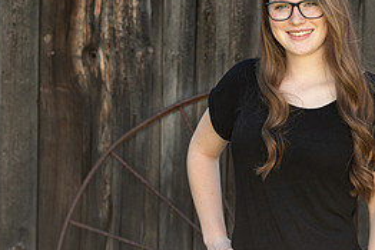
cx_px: 331
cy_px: 118
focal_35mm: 257
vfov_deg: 5.4
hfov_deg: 8.0
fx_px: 2678
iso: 400
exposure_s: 1/200
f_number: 5.6
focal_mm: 116
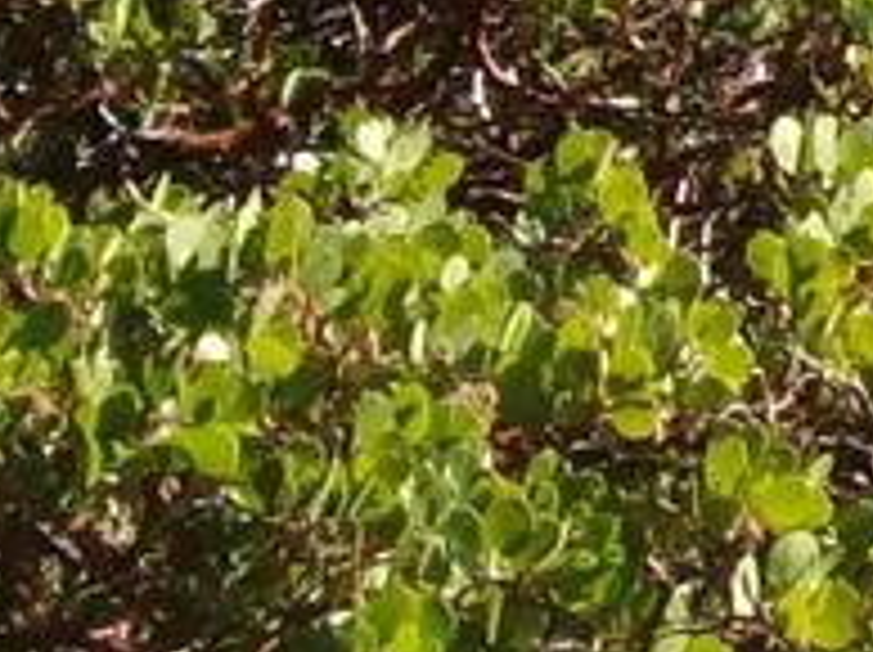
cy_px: -710
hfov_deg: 6.8
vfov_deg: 5.4
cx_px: 2378
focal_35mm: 268
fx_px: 6750
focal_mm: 6
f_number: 4.8
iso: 80
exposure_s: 1/273
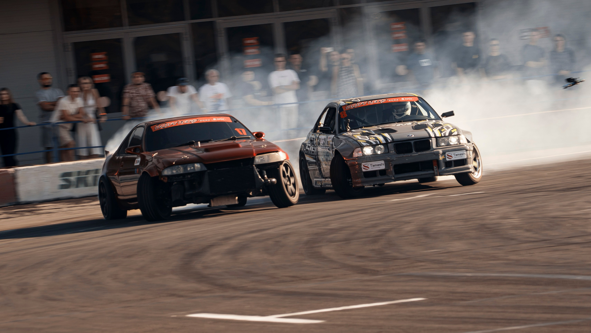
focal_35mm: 253
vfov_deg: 4.8
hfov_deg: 8.5
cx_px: 281
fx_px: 3967
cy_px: 135
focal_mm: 140
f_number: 13
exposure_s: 1/125
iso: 100
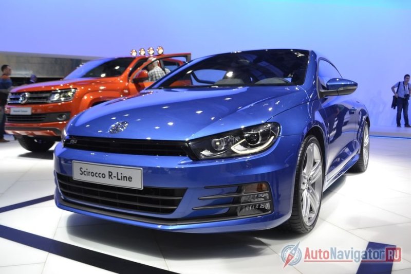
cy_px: 137
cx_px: 206
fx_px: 377
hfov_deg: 57.2
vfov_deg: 40.0
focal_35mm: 33
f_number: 5.6
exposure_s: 1/125
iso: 400
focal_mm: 22
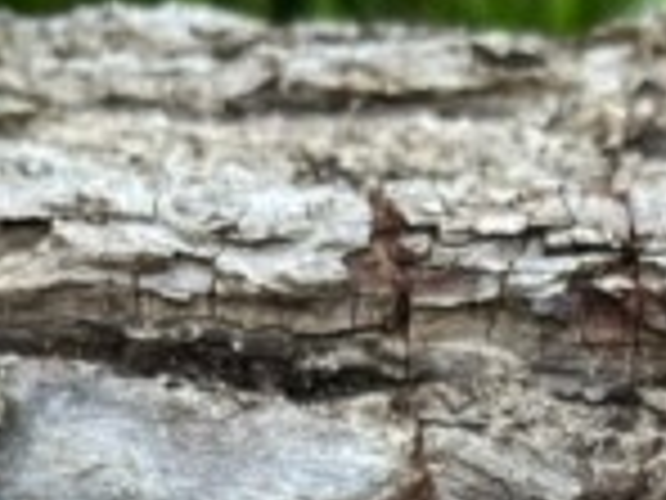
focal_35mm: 141
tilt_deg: -60.3
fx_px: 2713
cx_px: 644
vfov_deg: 9.4
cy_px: 1176
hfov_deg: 13.8
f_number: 1.6
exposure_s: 1/121
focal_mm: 5.1
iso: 125
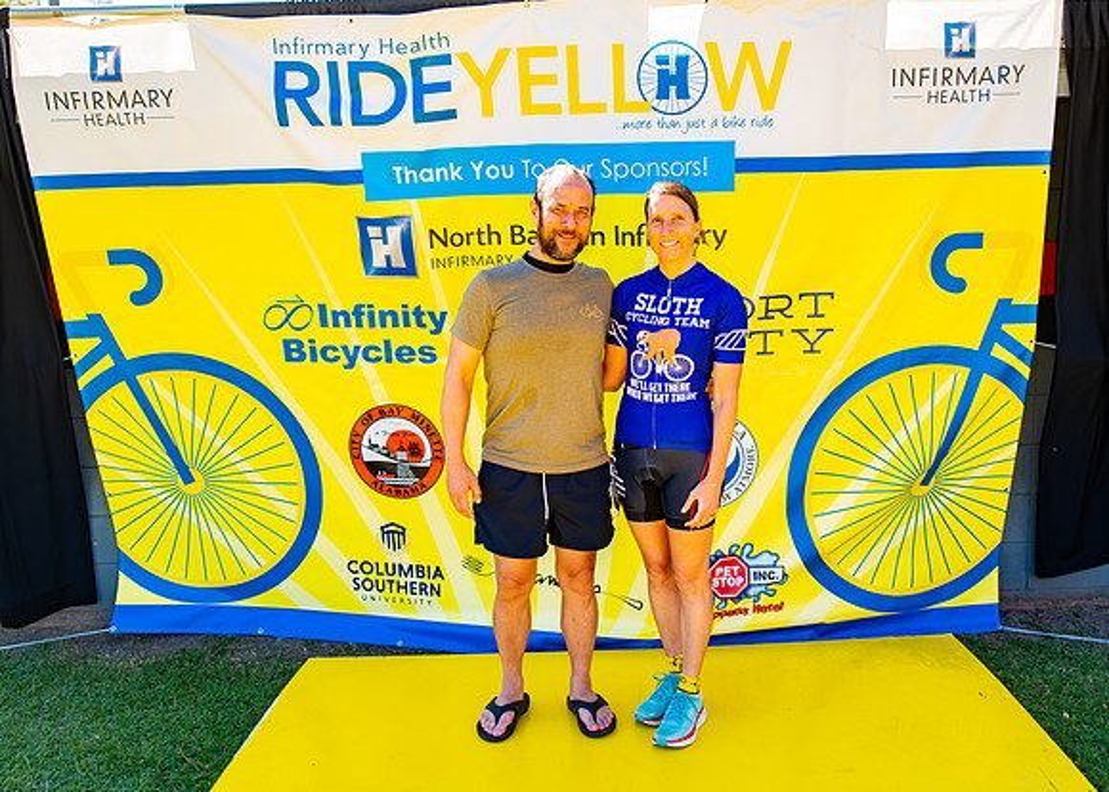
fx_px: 1030
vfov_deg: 42.0
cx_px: 614
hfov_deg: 56.5
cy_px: 394
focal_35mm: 33
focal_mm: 26
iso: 100
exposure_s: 1/200
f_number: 2.8
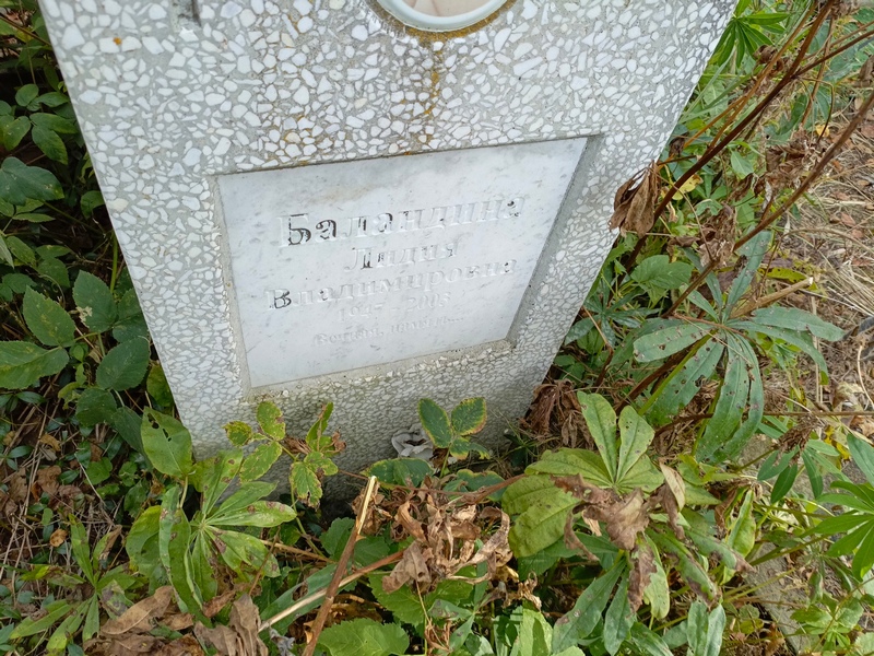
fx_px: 631
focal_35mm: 25
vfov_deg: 54.9
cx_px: 437
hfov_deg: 69.4
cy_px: 328
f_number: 1.69
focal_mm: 4.76
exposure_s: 1/208
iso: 112
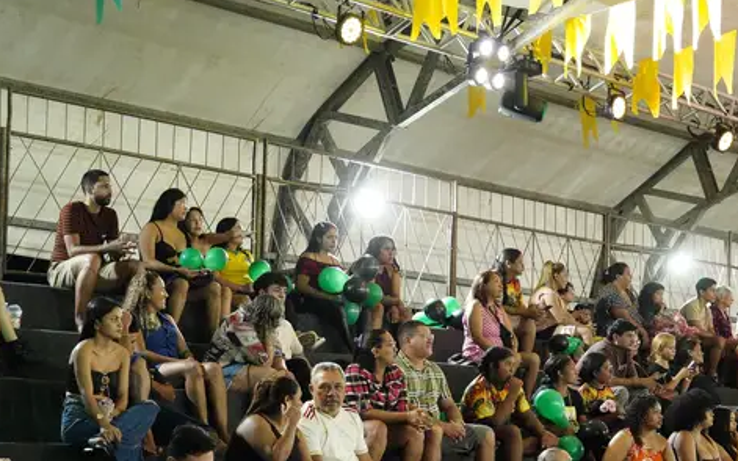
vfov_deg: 19.2
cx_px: 207
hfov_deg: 30.2
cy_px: 384
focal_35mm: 67
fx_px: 1347
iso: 6400
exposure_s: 1/500
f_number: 2.8
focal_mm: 24
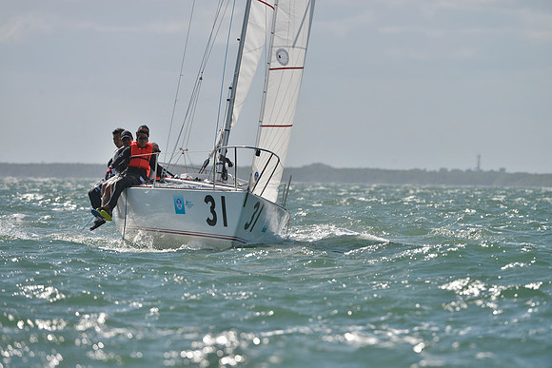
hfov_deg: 5.7
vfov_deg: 3.8
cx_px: 276
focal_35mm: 360
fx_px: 5521
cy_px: 184
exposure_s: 1/2000
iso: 280
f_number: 6.3
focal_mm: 360
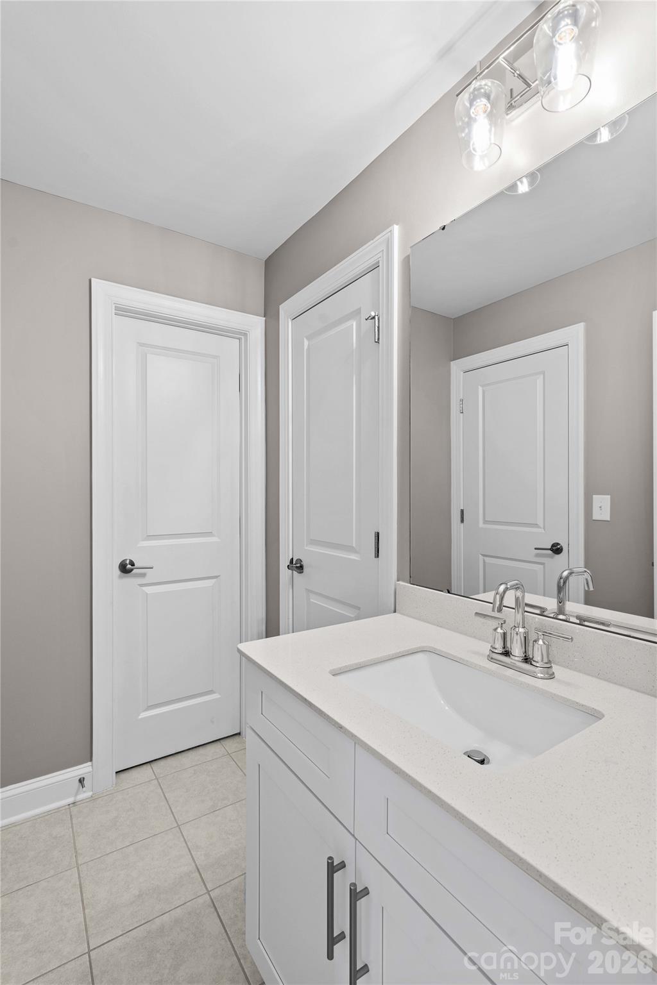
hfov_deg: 73.7
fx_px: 438
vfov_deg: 96.7
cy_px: 492
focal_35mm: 16
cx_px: 328
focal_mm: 16
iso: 100
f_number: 8
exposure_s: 1/2.5
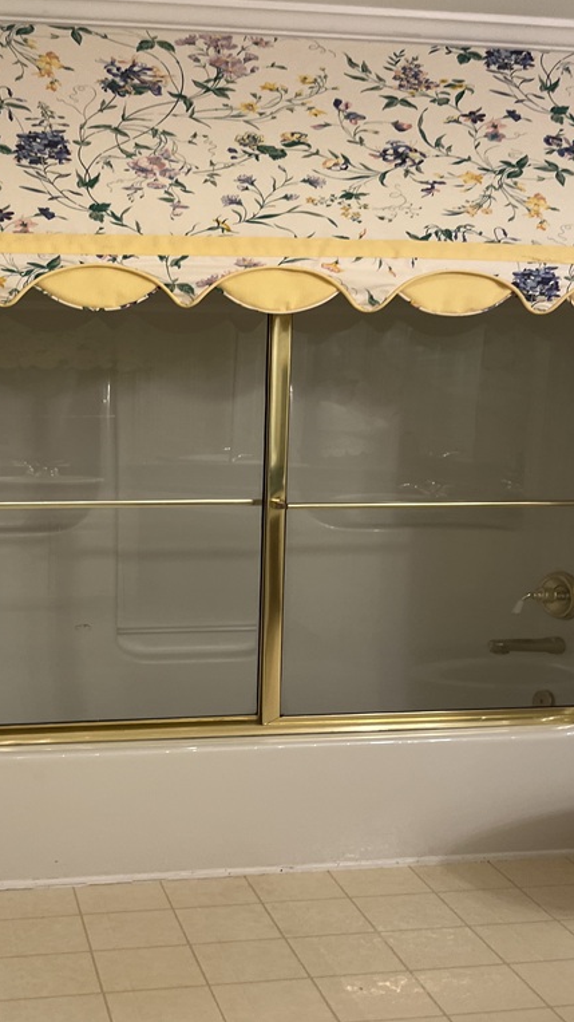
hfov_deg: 31.0
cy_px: 510
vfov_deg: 52.8
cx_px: 201
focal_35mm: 38
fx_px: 1029
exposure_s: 1/120
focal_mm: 5.1
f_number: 1.6
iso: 125
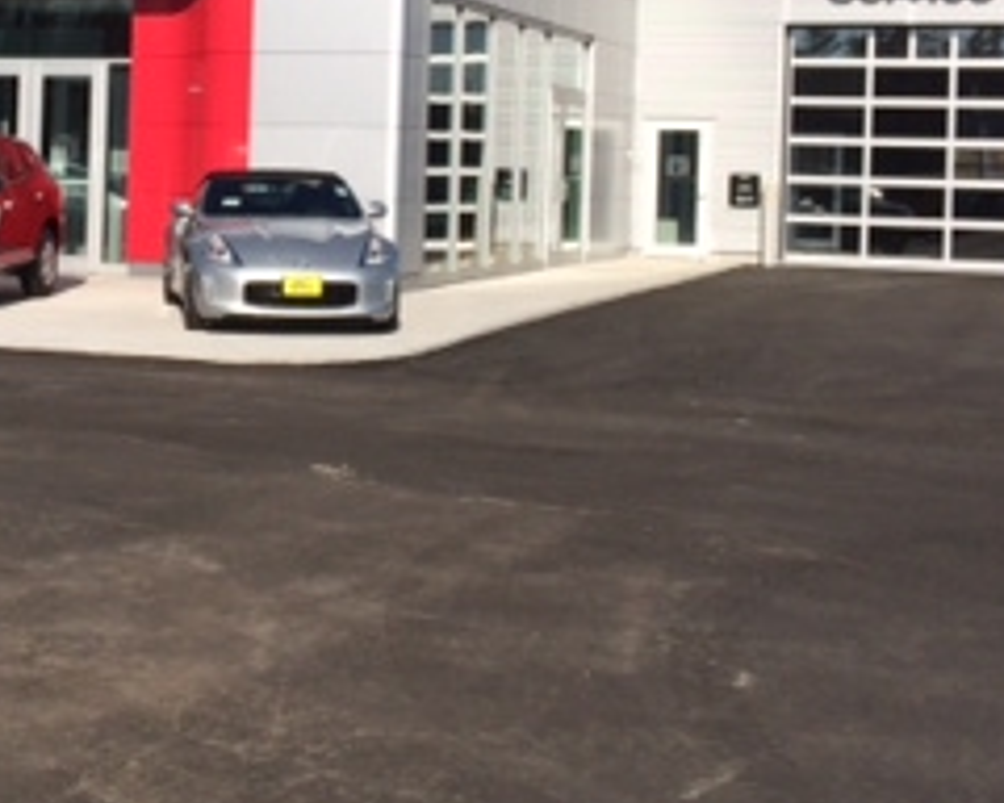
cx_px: 188
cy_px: 130
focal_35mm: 78
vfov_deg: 19.4
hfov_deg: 24.0
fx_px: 2318
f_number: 2.2
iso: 40
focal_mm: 4.12
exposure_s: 1/4115
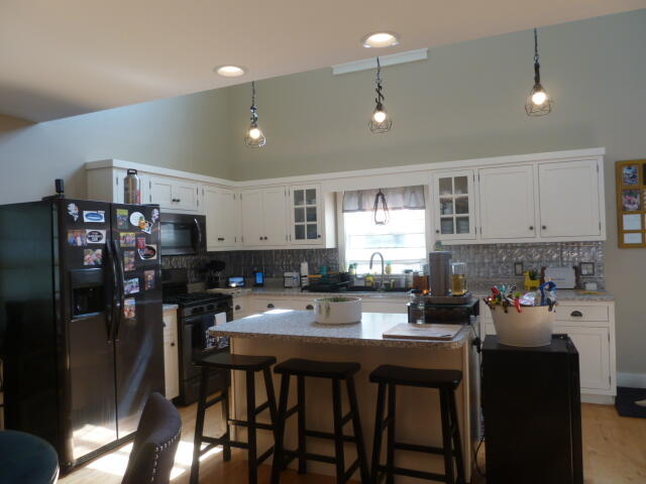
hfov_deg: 69.4
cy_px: 242
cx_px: 323
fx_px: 467
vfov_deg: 54.9
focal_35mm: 25
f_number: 3.3
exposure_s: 1/30
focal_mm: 4.1
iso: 100
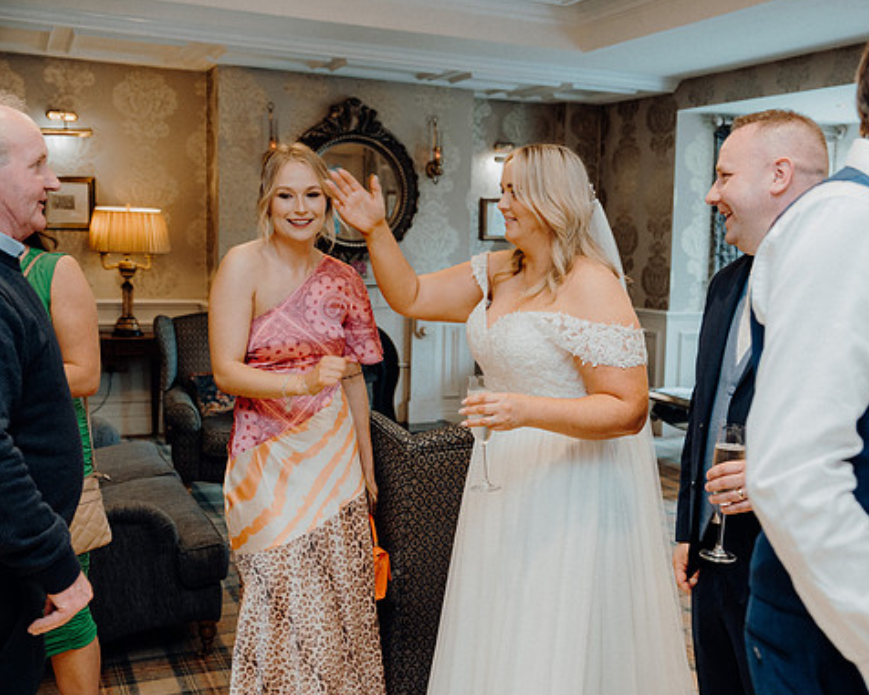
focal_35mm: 40
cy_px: 346
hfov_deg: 45.5
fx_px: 1029
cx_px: 528
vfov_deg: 37.3
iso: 1600
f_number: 3.5
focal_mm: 35
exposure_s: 1/160
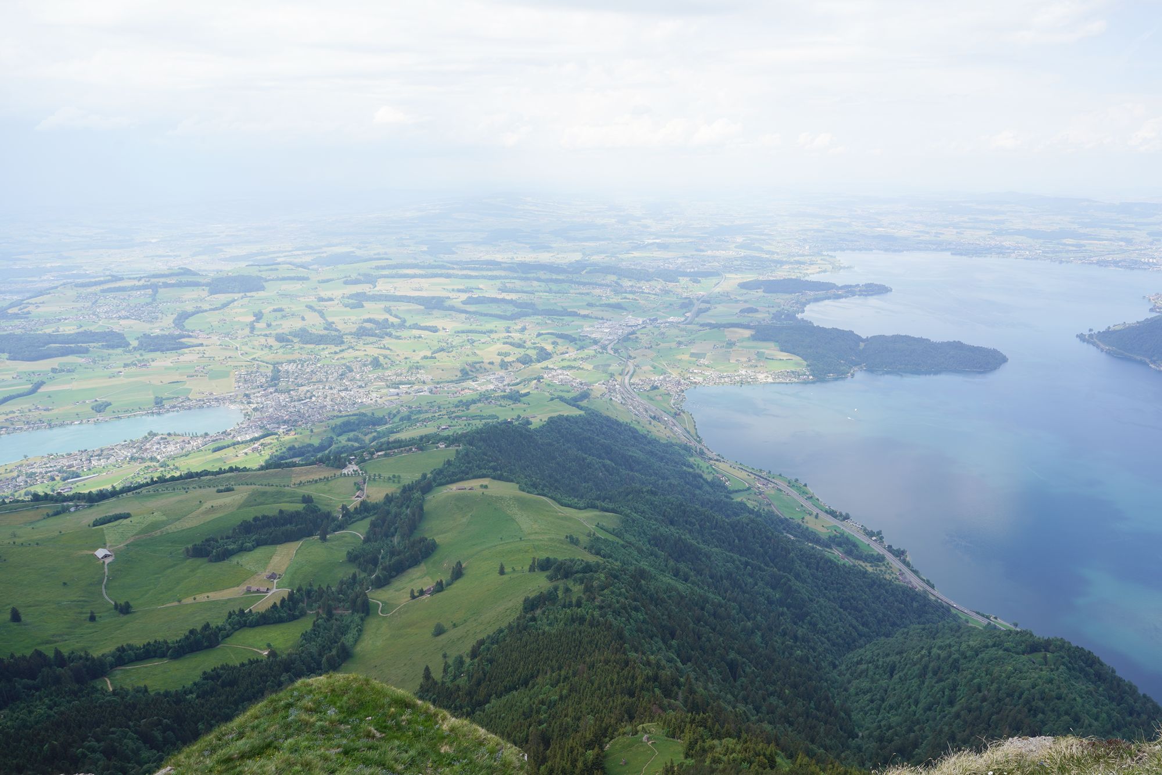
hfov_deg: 73.7
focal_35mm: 24
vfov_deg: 53.1
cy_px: 388
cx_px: 581
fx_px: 775
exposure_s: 1/100
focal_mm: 24
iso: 100
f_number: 10
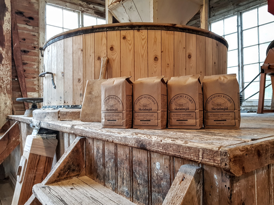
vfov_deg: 53.1
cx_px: 137
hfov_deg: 67.3
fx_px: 206
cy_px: 102
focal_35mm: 26
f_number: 1.7
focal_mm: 4.3
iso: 250
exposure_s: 1/25
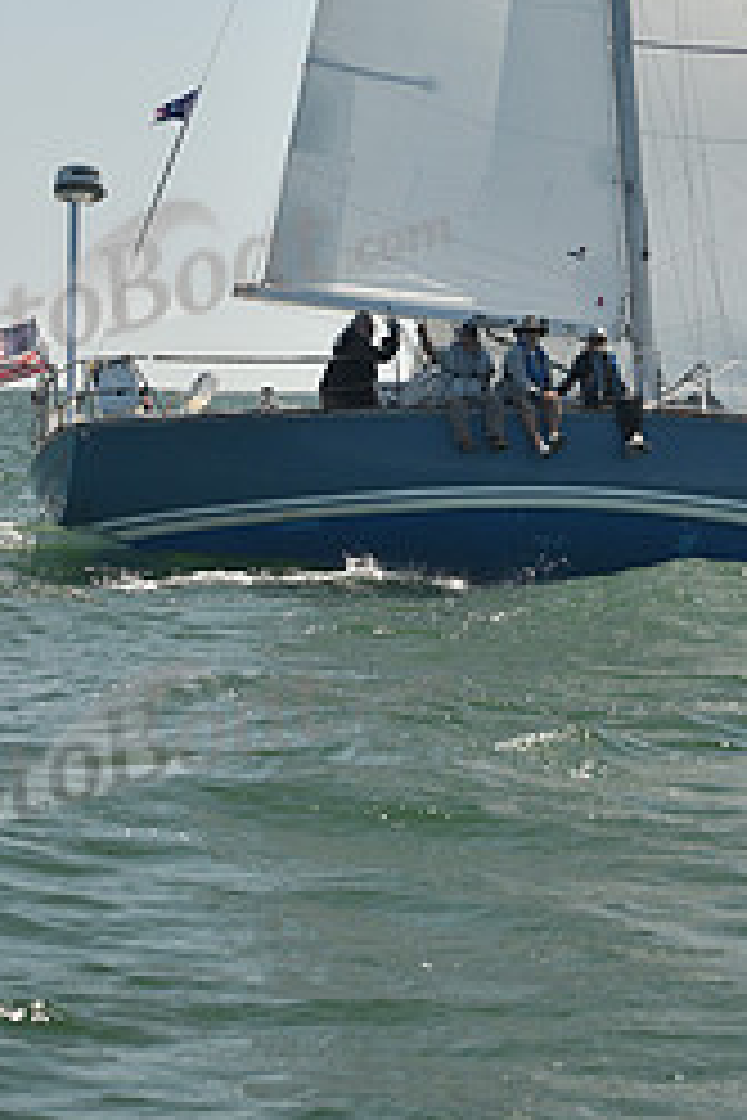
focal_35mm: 163
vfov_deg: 12.5
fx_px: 5073
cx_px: 686
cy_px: 0
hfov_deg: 8.4
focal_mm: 70
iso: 250
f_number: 5
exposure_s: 1/800
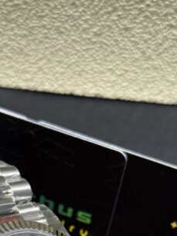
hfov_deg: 11.7
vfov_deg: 15.0
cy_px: 302
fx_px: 858
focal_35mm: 126
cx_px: 34
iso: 125
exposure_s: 1/100
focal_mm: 6.76
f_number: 1.78
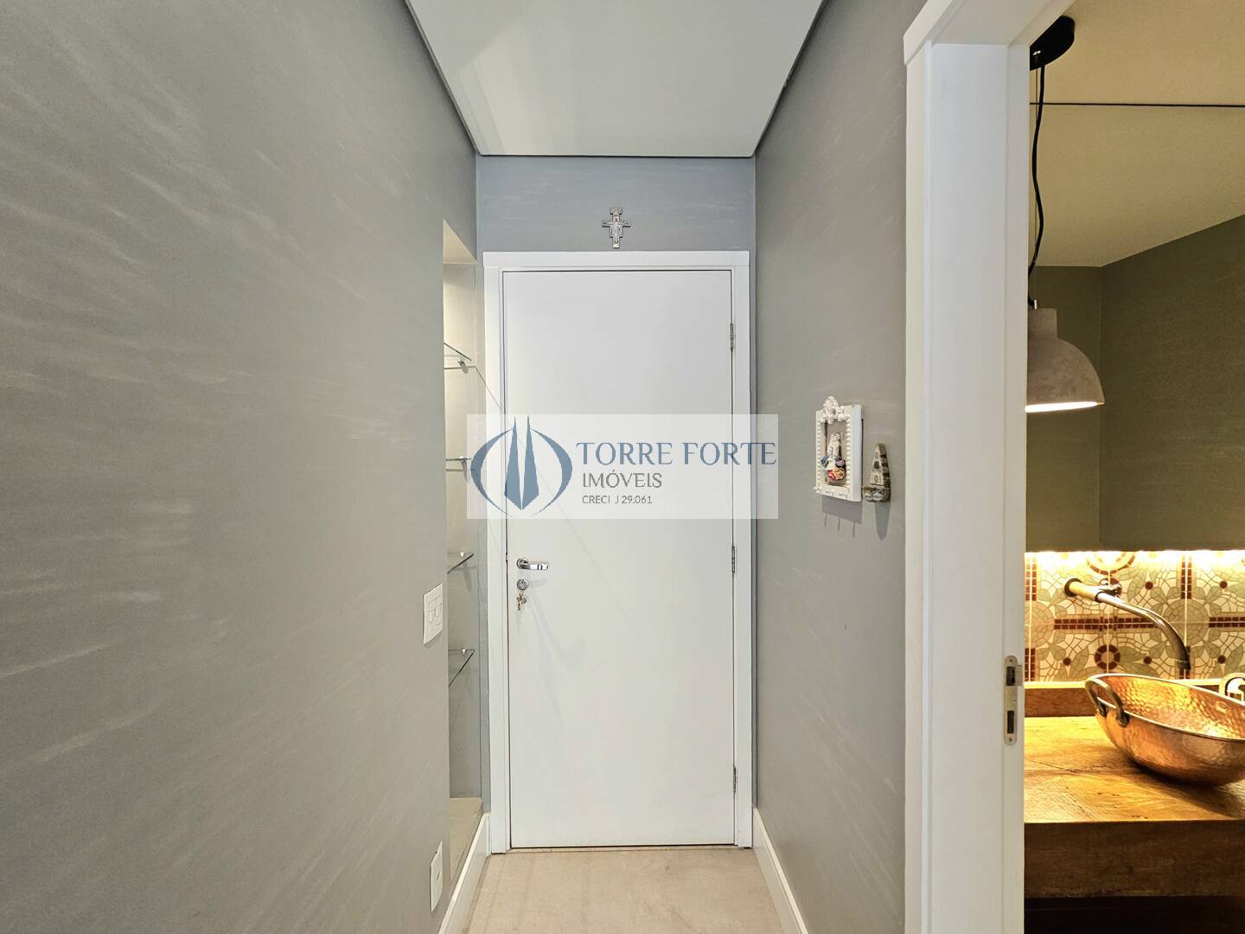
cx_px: 622
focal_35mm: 13
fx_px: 468
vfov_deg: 89.9
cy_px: 467
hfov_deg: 106.2
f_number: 2.2
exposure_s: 1/60.2
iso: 160
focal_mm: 2.2
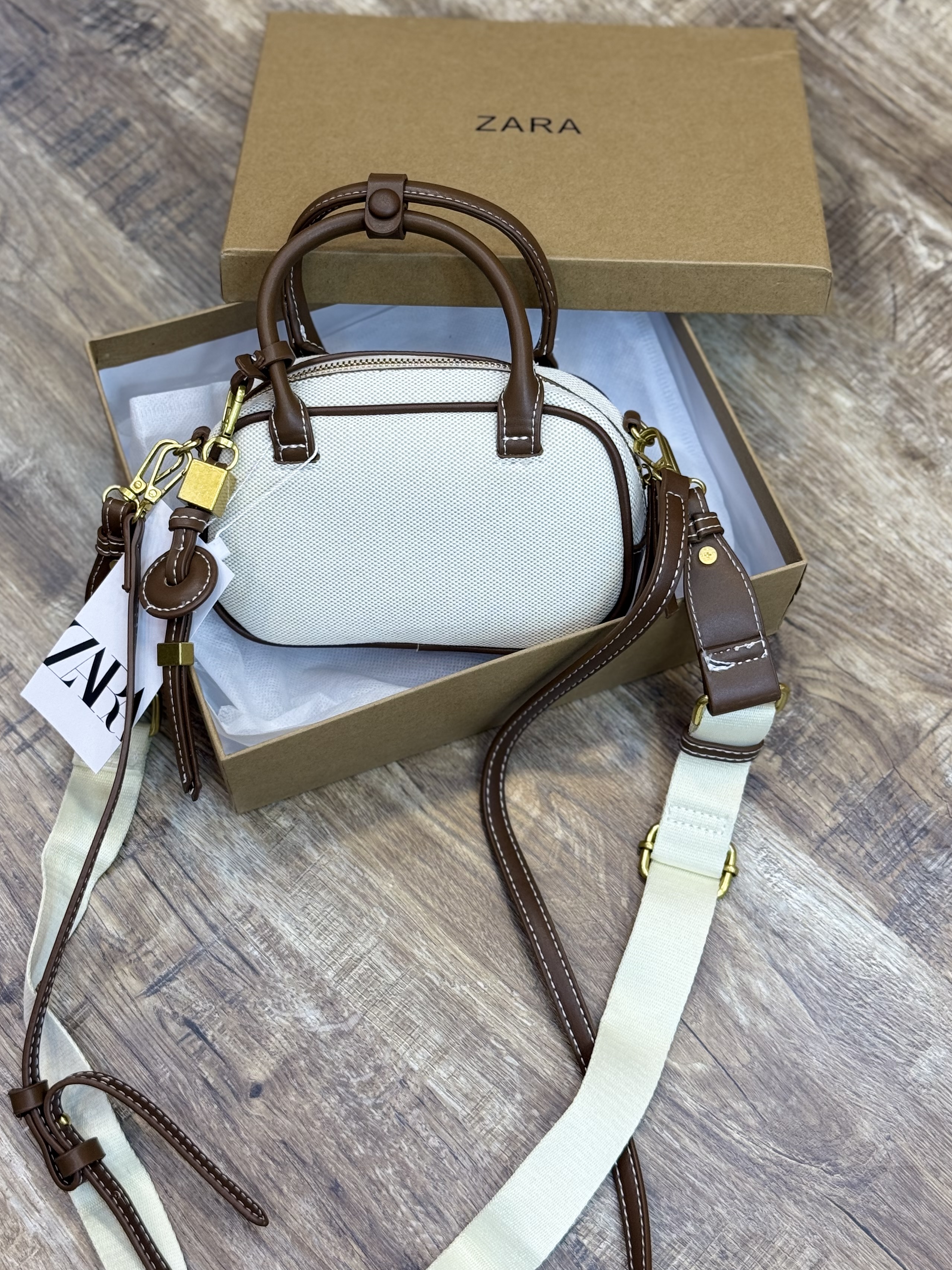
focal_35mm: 57
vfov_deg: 33.7
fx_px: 2090
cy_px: 556
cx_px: 456
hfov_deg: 25.7
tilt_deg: -65.4
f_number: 1.78
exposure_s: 1/121
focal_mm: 6.76
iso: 50
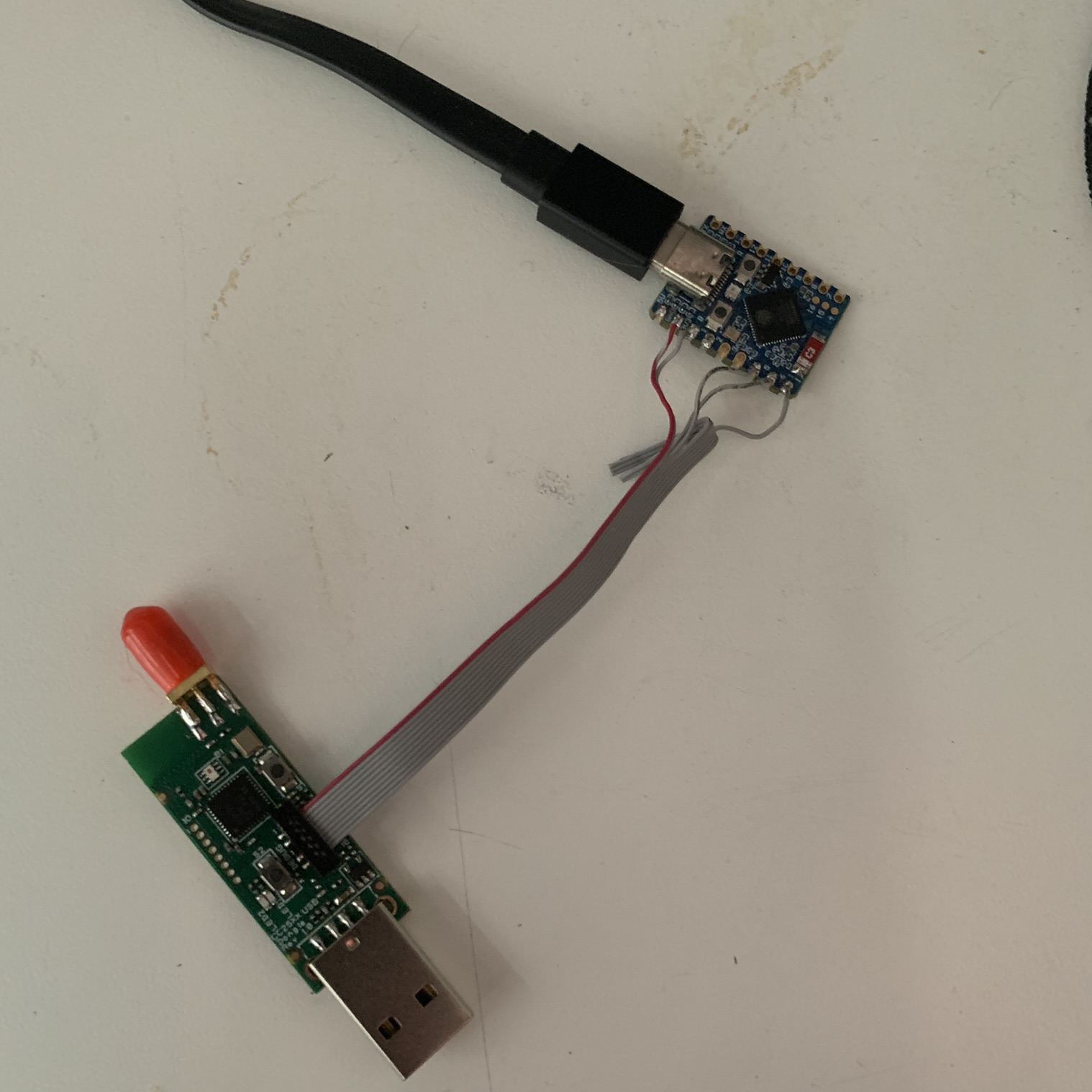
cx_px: 541
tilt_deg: -82.3
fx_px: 1106
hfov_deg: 52.5
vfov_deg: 52.5
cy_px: 560
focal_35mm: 31
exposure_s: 1/30
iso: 500
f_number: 1.8
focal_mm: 4.25
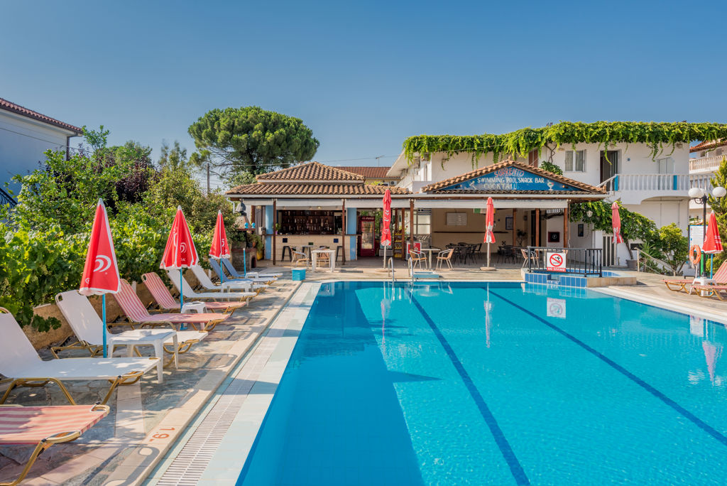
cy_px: 243
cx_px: 364
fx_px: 445
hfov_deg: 78.5
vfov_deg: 57.3
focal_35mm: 22
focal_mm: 22
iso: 200
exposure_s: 1/500
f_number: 11
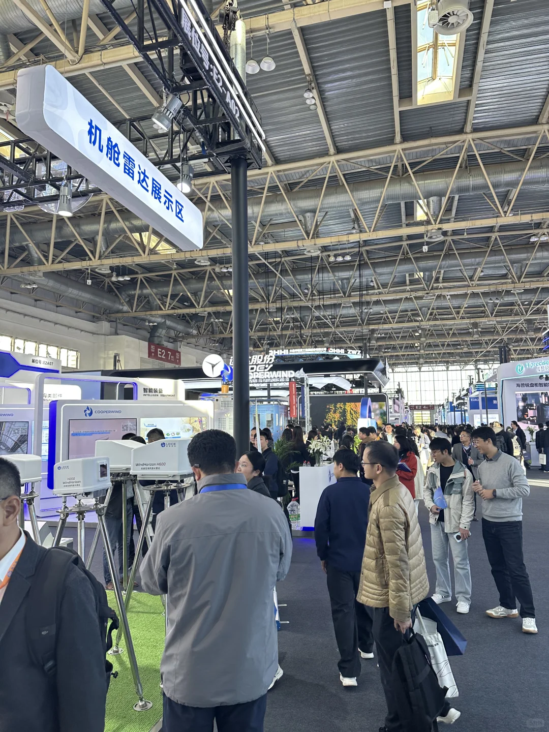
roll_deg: +0.8
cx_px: 274
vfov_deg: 71.6
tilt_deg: +6.9
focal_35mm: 24
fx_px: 508
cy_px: 366
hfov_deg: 56.8
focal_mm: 6.86
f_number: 1.78
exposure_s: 1/100
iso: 100
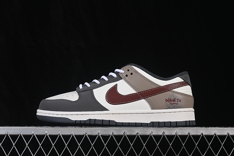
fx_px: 487
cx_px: 117
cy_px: 78
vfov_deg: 18.2
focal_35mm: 75
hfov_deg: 27.0
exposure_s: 1/80
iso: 160
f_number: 8
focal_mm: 50
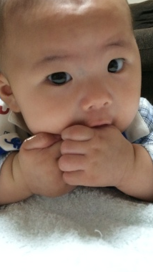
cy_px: 110
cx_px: 87
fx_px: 310
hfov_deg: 27.7
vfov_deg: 47.1
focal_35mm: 43
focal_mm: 4.12
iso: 320
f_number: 2.2
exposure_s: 1/30
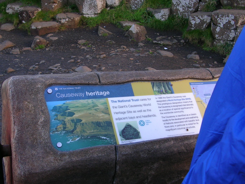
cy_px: 92
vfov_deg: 31.5
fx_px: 326
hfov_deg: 41.2
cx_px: 122
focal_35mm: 46
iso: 50
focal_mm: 7.1
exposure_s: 1/122
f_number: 3
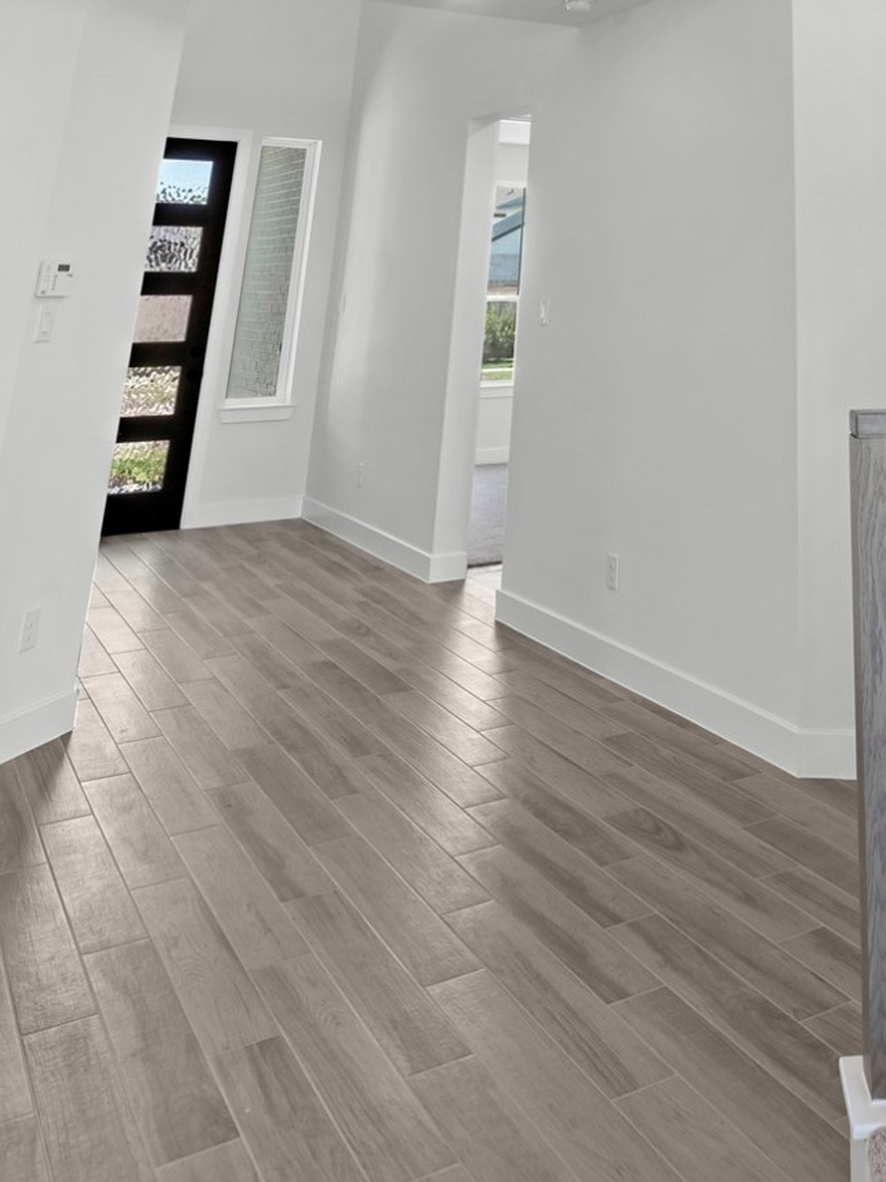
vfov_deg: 40.9
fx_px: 1160
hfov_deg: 39.7
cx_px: 741
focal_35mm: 34
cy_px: -174
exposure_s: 1/160
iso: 250
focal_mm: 14
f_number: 9
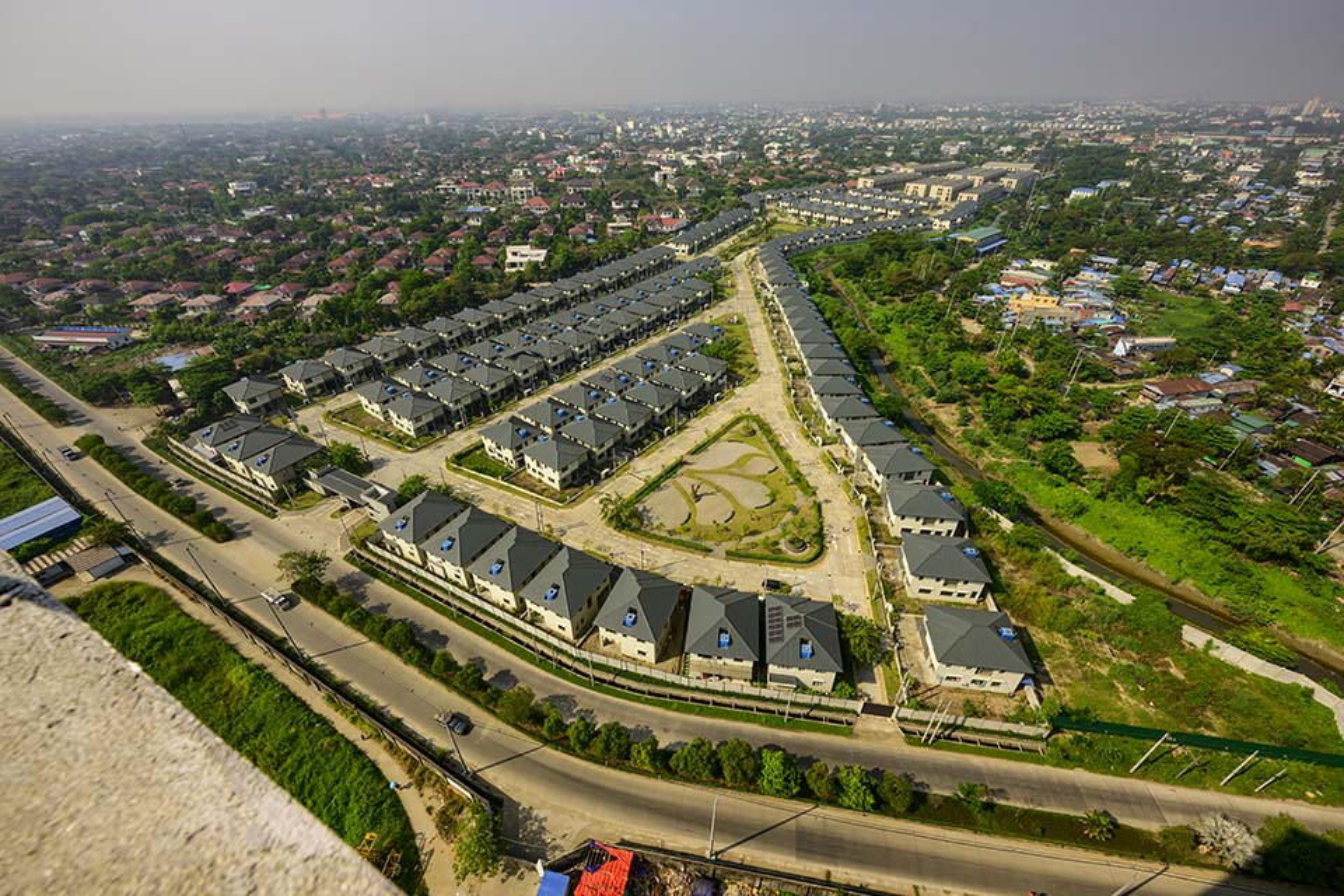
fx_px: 523
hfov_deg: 104.3
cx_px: 672
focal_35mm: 14
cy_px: 448
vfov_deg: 81.2
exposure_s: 1/640
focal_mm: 14
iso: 360
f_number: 11
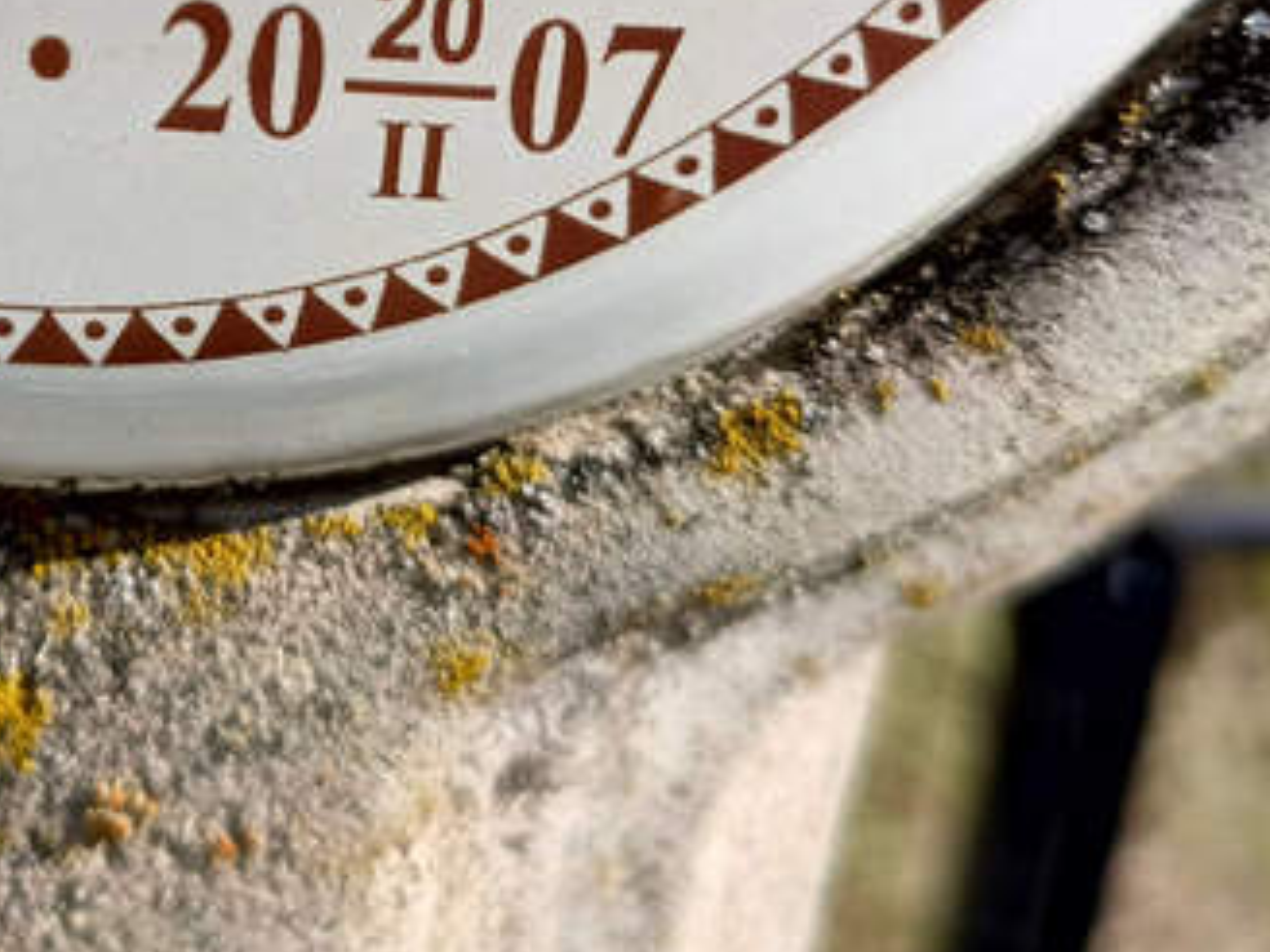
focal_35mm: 61
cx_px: 128
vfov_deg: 22.8
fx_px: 2238
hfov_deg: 30.3
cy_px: -70
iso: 119
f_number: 1.69
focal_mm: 4.76
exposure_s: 1/809
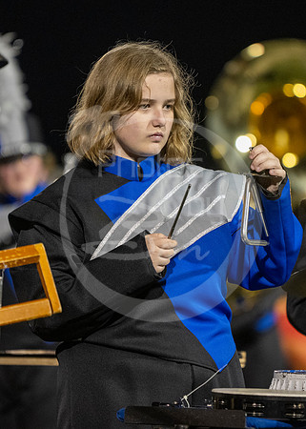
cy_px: 168
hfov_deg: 4.0
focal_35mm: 360
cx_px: 190
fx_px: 4389
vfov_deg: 5.6
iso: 4000
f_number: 2.8
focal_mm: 200
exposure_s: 1/500
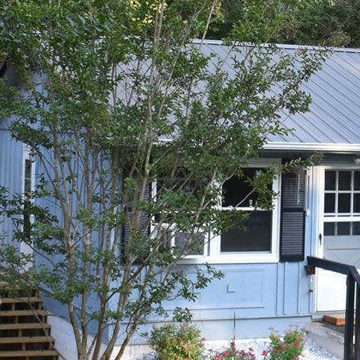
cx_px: 364
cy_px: 107
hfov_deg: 15.8
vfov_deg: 16.1
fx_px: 1271
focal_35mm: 108
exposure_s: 1/160
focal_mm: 20
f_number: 6.3
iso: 400
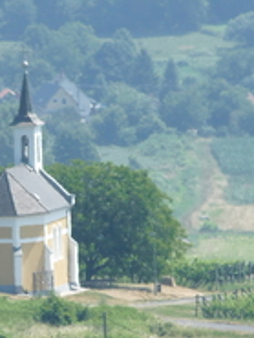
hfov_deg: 1.1
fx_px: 13105
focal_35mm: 1341
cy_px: 194
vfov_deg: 1.5
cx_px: 110
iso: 100
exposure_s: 1/320
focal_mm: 68.7
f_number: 5.6
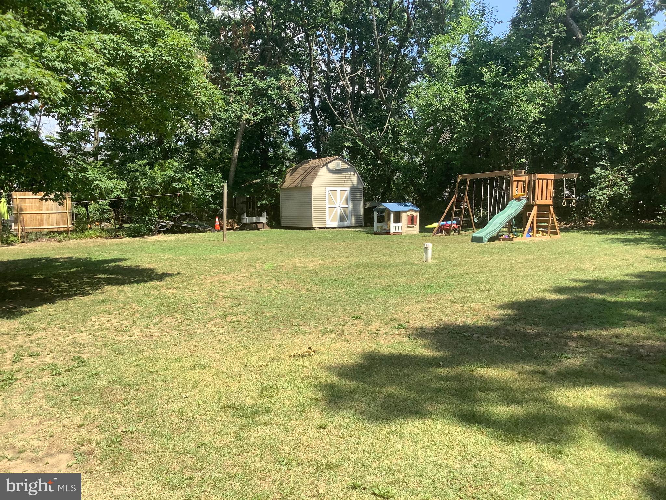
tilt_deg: -5.0
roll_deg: -0.5
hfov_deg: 58.4
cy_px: 250
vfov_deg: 45.4
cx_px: 333
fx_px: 596
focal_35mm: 31
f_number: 2.4
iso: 25
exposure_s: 1/662
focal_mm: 3.3
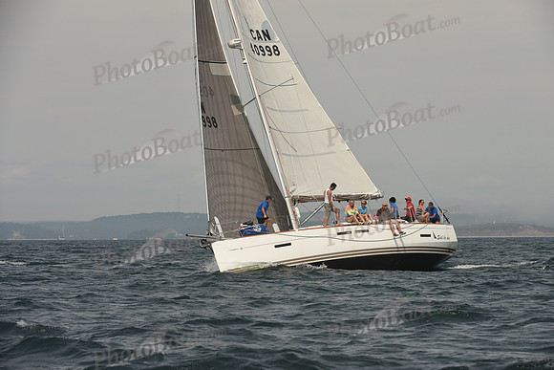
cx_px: 277
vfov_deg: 6.9
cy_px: 185
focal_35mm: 200
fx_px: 3078
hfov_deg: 10.3
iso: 250
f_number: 8
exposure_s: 1/800
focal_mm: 200
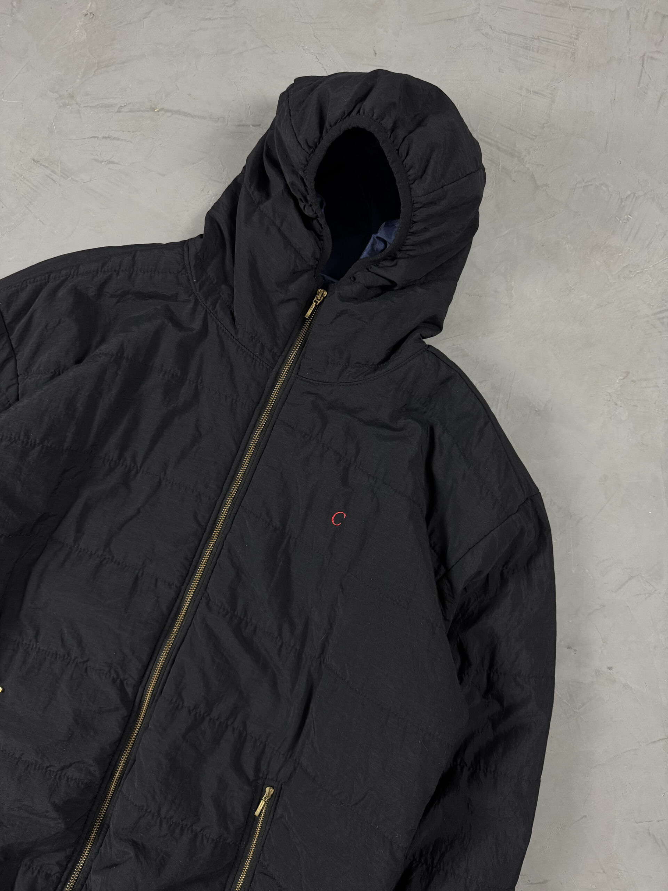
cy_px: 446
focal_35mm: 24
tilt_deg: -84.9
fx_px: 618
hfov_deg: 56.8
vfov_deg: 71.6
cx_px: 334
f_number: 1.78
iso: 200
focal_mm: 6.76
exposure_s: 1/60
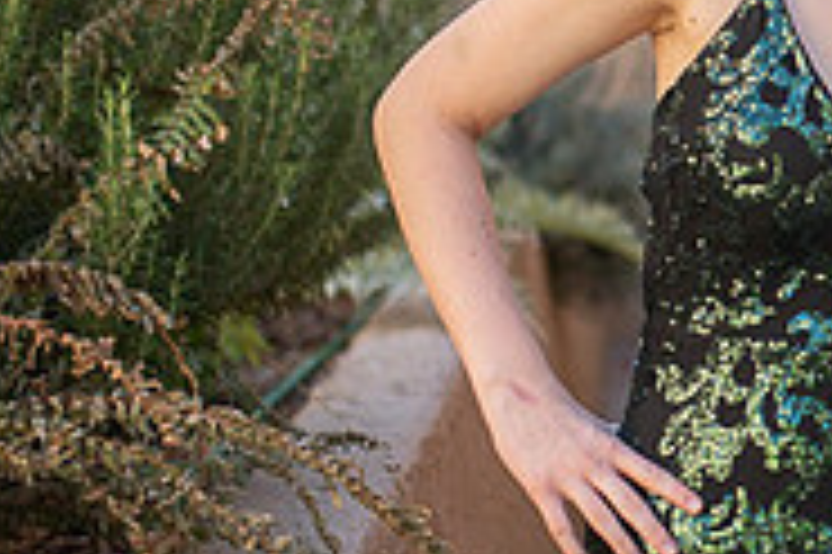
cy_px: 113
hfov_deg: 17.1
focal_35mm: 114
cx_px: 1025
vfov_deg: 12.0
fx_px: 2632
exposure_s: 1/5000
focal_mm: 35
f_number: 1.4
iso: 400
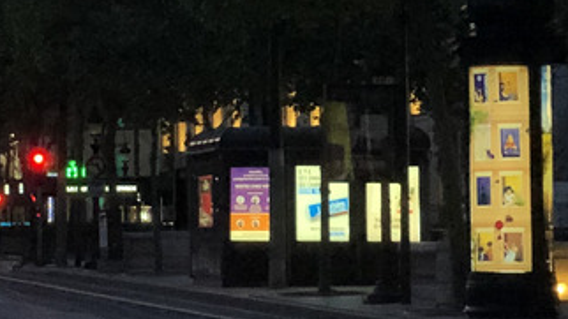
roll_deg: +0.6
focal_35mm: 211
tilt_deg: +3.0
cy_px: 79
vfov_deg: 5.7
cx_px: -415
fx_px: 3177
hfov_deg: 9.8
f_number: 2.4
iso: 100
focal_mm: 6
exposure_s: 1/60
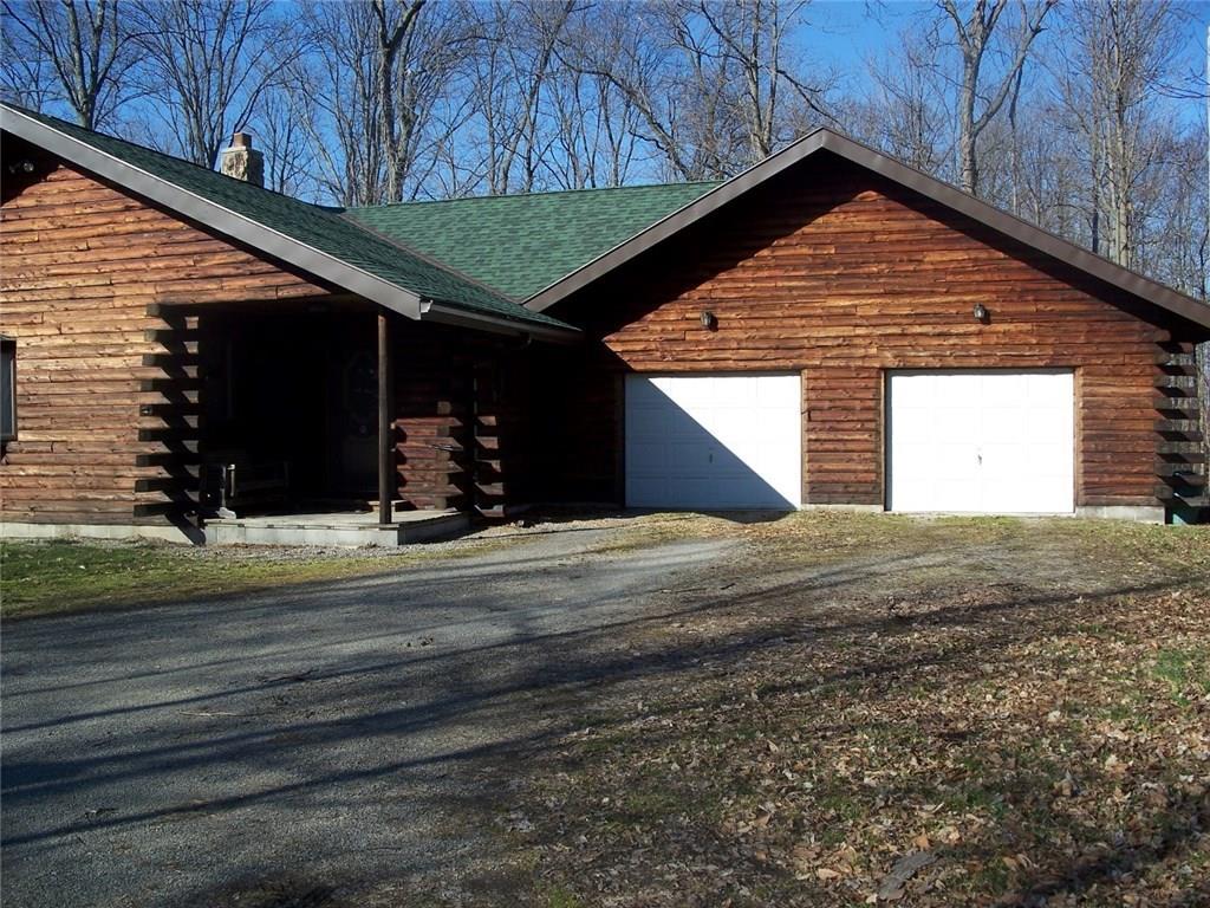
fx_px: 1293
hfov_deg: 50.1
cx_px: 605
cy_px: 454
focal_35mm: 37
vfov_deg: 38.7
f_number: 4
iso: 64
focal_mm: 7.8
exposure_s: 1/400
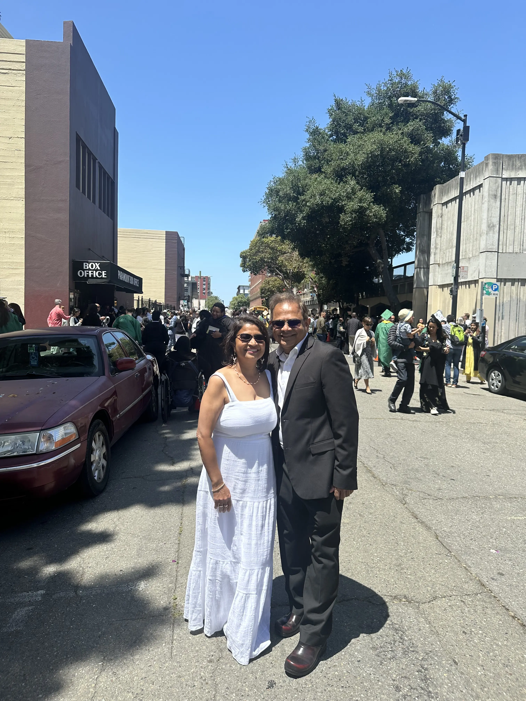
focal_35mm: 24
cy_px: 350
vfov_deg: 71.6
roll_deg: -2.8
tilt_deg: -2.1
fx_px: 486
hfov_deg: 56.8
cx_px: 263
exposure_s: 1/3356
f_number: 1.78
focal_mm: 6.86
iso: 80
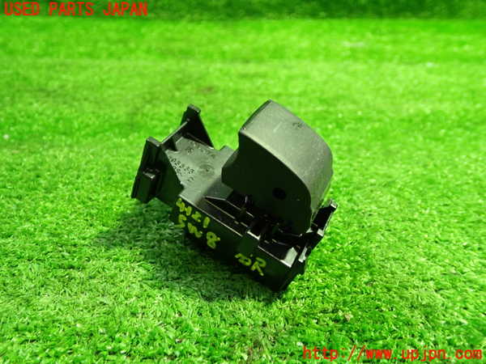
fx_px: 421
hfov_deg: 60.0
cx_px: 243
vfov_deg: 46.8
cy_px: 182
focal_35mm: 30
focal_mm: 5.4
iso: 500
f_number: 2.3
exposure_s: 1/30
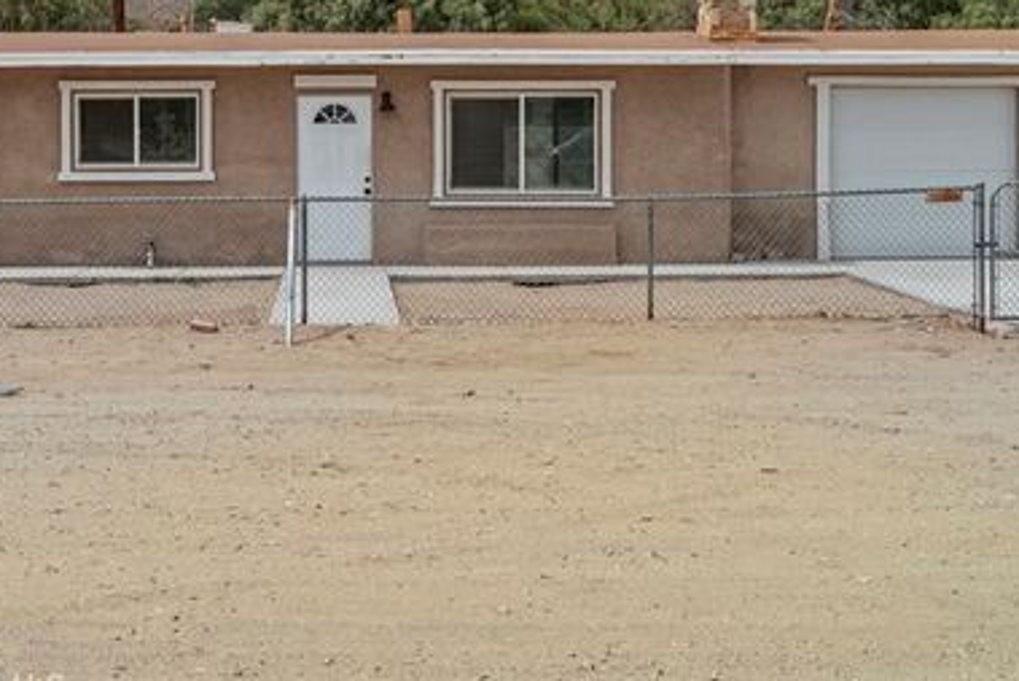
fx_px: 2010
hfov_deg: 28.3
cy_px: 139
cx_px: 347
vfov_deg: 19.0
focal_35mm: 71
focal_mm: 42
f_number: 9
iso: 400
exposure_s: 1/250
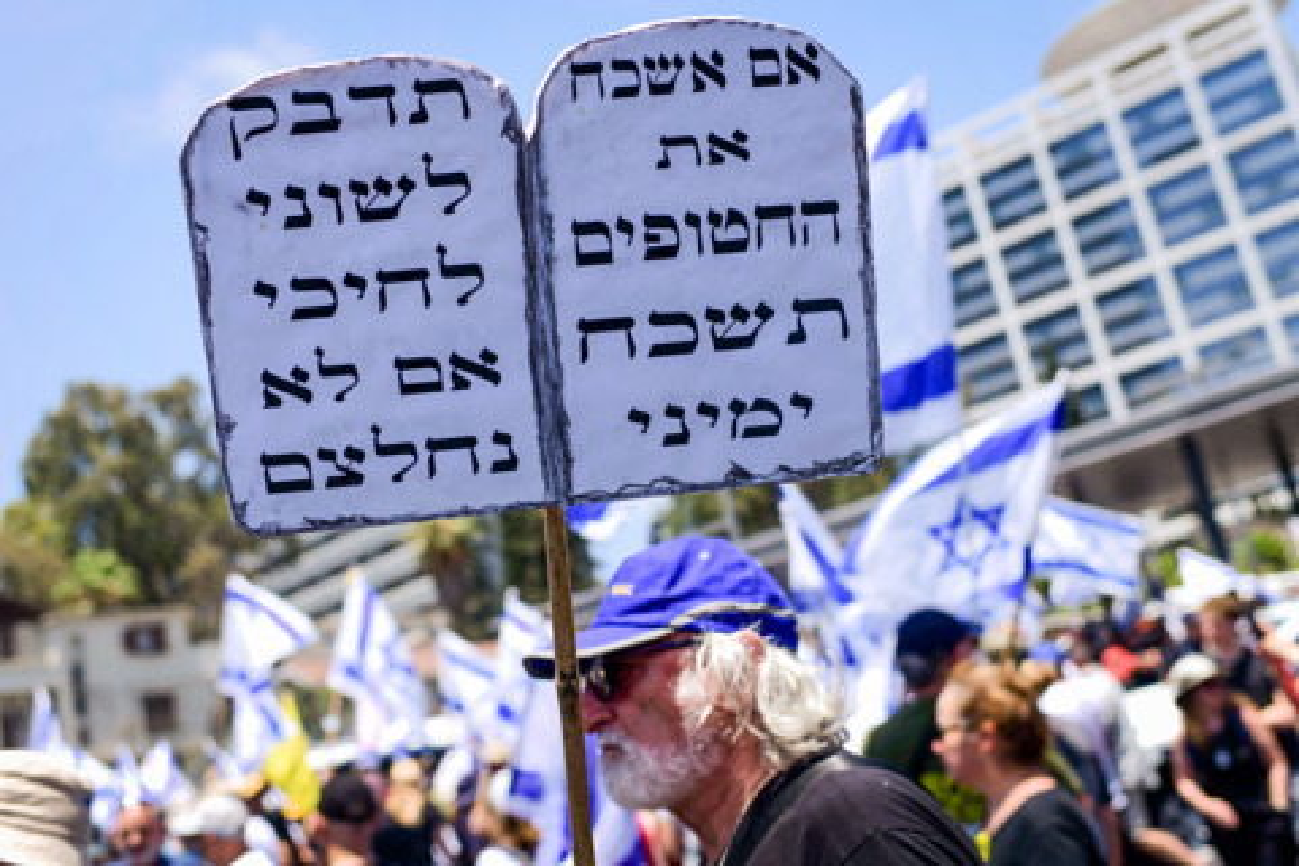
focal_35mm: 35
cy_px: 433
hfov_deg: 54.4
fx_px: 1263
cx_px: 650
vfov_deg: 37.9
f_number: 4
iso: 31
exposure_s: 1/400
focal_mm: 35
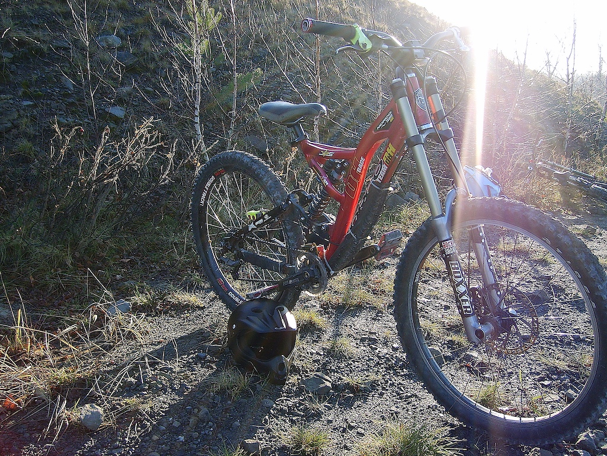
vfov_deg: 40.7
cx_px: 304
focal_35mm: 35
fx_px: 614
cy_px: 228
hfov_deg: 52.6
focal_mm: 5.8
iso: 50
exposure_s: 1/250
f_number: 2.8
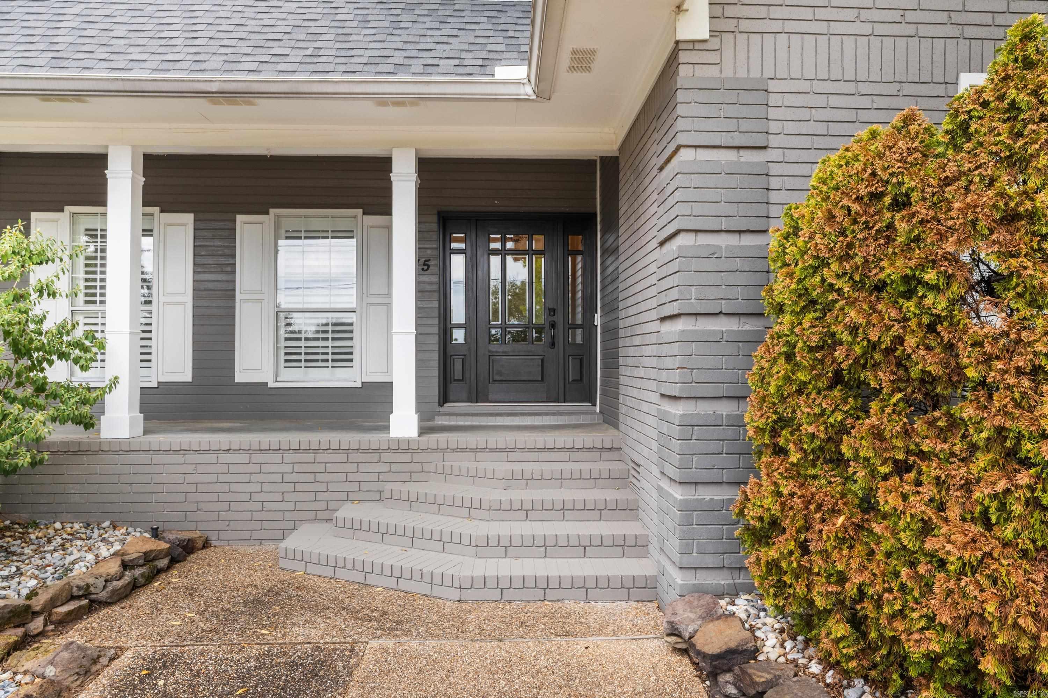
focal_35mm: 22
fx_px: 651
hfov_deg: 77.7
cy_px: 349
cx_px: 524
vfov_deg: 56.5
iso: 250
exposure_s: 1/125
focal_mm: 14.9
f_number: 8
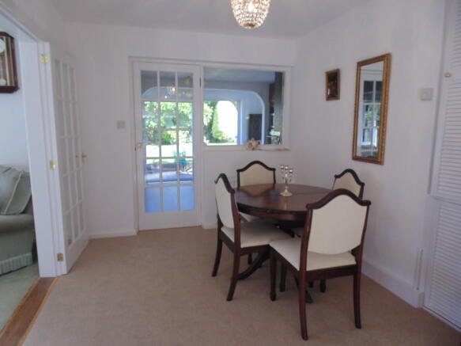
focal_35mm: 22
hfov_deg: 76.4
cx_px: 230
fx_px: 293
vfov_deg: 61.1
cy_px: 173
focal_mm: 4
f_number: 3.1
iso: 80
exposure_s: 1/50
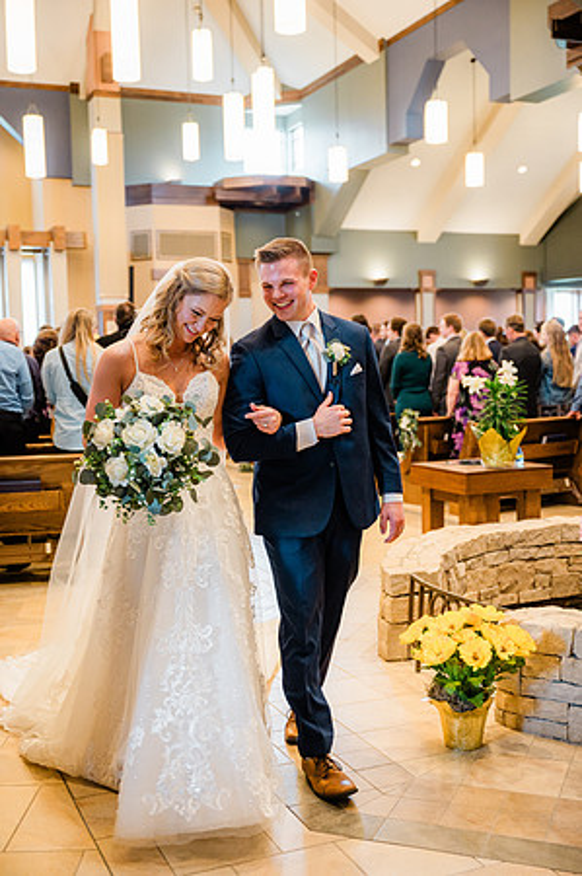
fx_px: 996
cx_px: 291
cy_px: 438
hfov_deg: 32.6
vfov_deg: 47.5
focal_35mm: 41
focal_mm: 41
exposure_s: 1/250
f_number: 2.8
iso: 1000
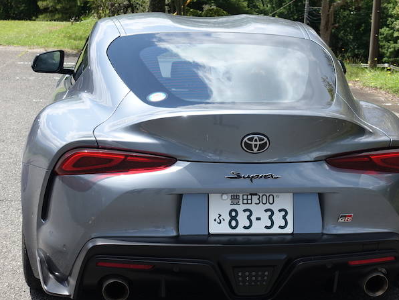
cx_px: 214
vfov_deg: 20.7
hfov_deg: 27.4
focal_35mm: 71
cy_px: 149
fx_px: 818
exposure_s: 1/640
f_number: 4
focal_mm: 20.25
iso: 125
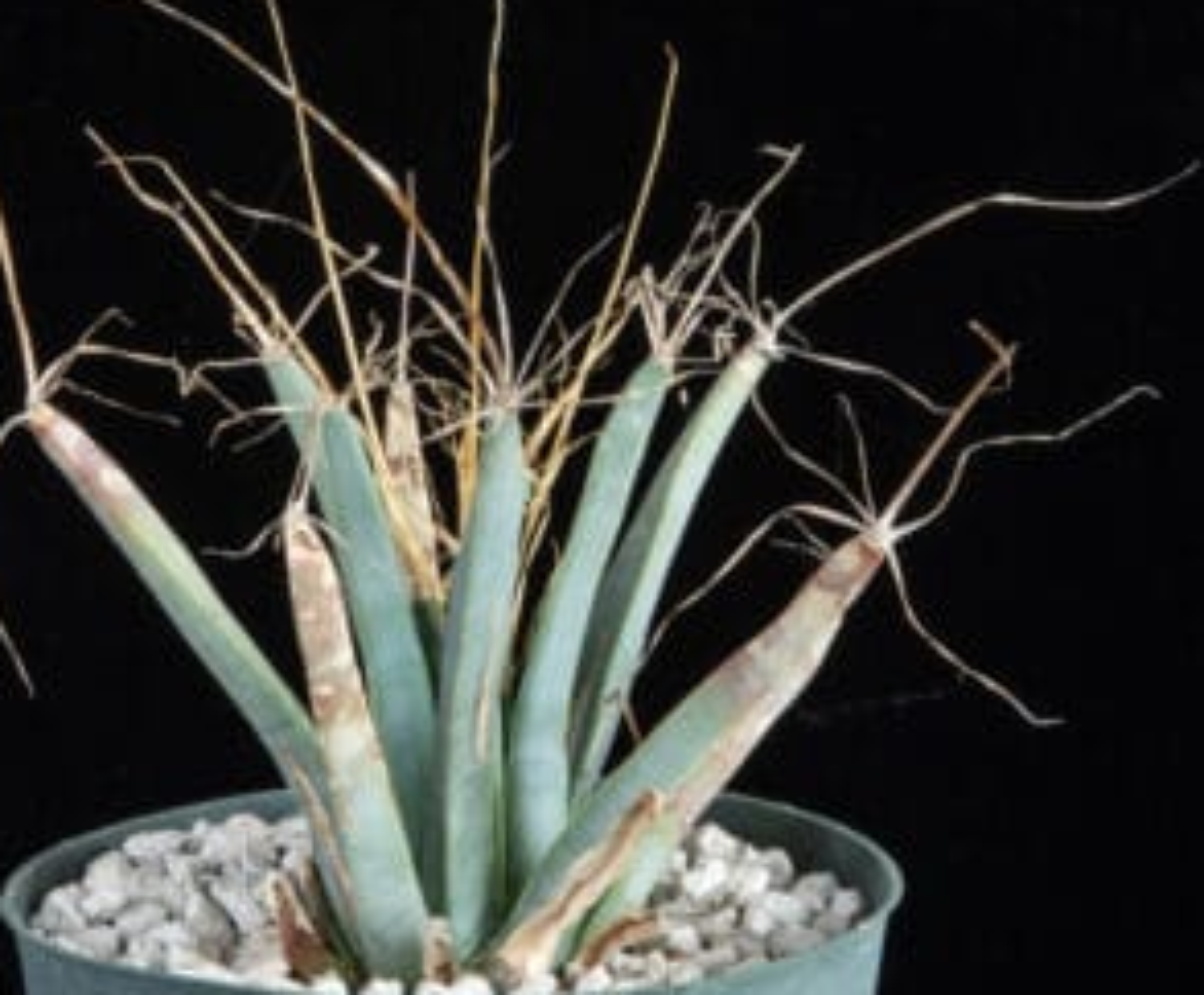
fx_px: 4006
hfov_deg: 17.1
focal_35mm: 111
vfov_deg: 14.1
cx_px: 403
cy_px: 300
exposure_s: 6
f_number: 36
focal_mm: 60
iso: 100
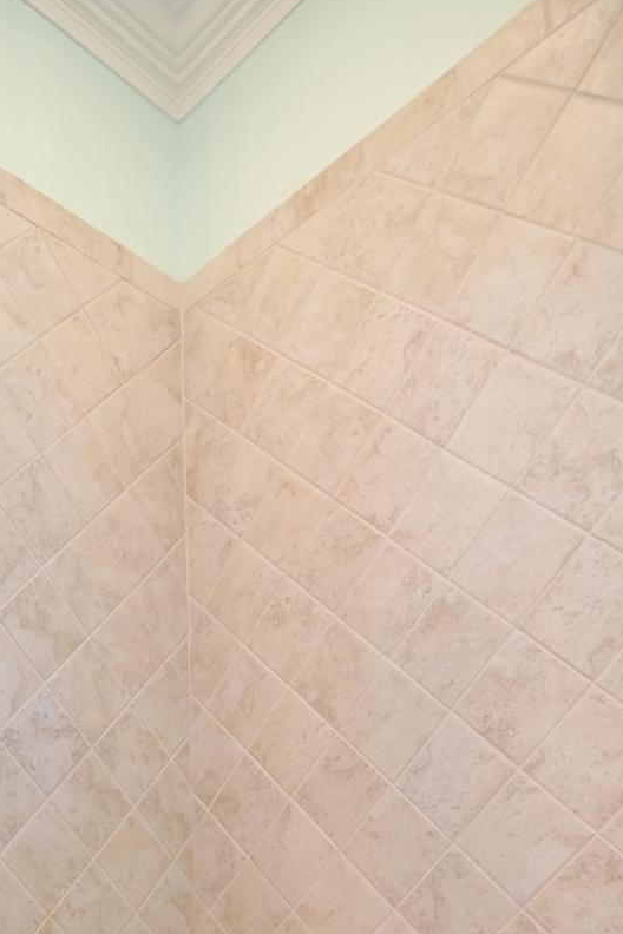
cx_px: 109
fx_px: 805
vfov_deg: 50.7
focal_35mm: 31
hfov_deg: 40.3
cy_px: 897
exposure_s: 1/125
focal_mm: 16
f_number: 2.8
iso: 1000
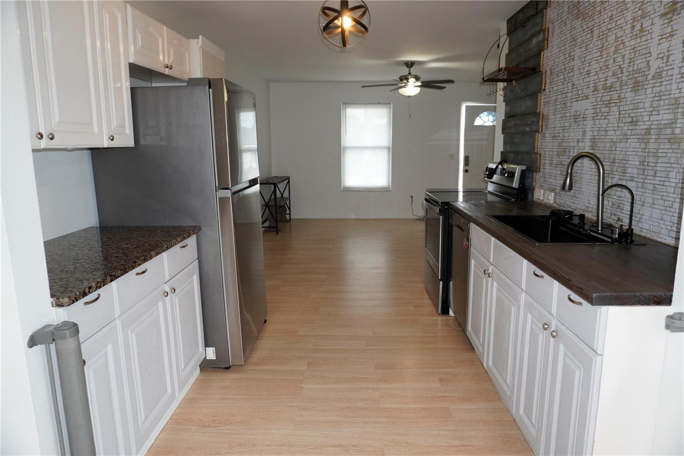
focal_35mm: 24
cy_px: 228
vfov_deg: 53.1
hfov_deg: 73.8
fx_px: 456
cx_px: 342
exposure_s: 1/160
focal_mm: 16
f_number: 4
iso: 1000
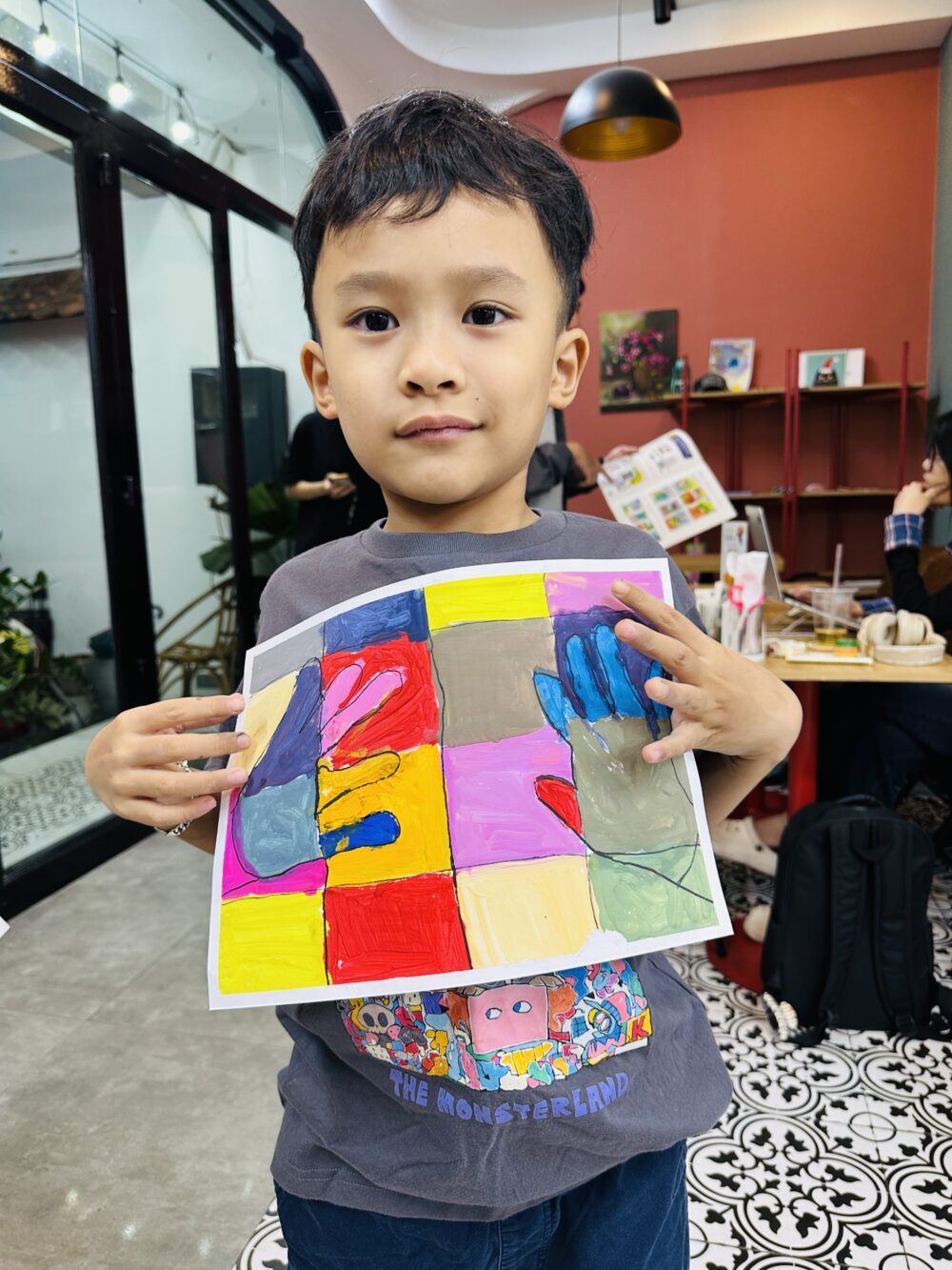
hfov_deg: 56.8
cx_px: 476
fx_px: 880
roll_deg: +0.2
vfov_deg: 71.6
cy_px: 635
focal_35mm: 24
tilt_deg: -7.9
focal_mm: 6.86
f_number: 1.78
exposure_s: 1/100
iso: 125
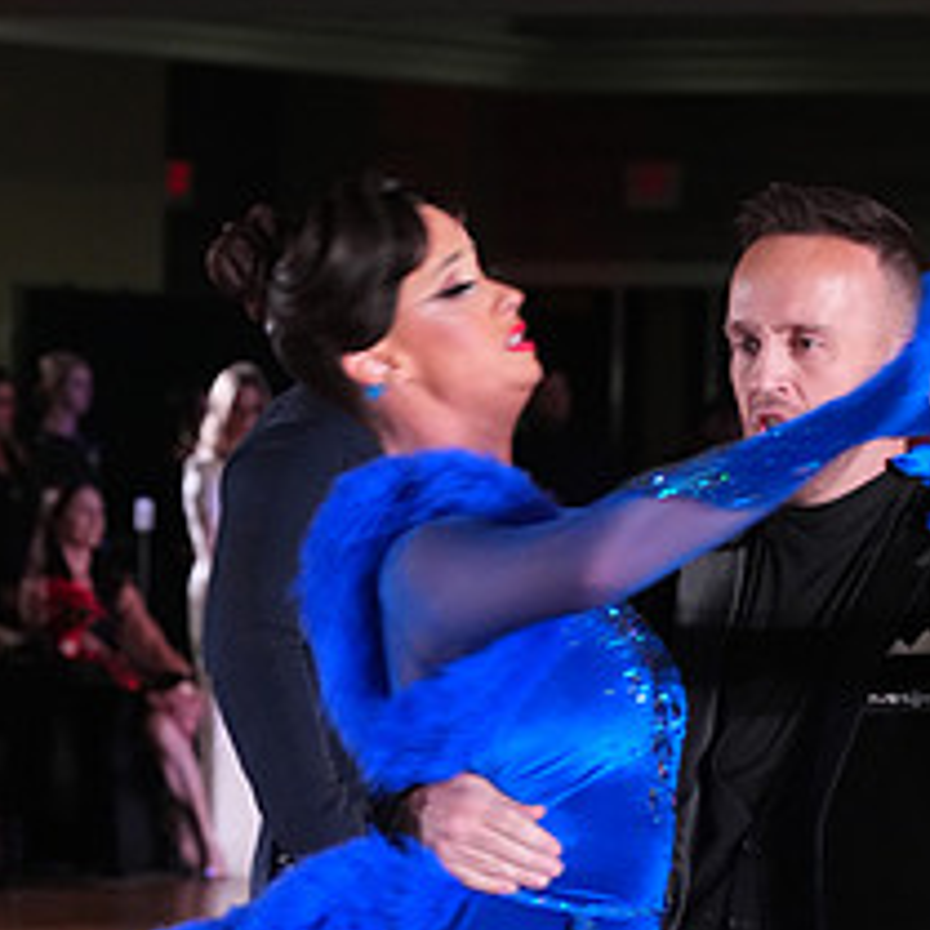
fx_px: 7812
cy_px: 1117
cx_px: 670
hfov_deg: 6.8
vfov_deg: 6.8
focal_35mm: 257
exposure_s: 1/200
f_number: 5.6
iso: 4000
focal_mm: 109
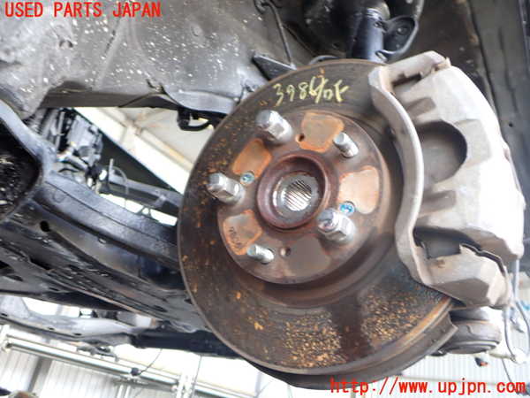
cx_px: 265
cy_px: 199
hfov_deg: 60.0
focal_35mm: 30
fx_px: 459
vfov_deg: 46.8
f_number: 2.3
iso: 200
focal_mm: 5.4
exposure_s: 1/60
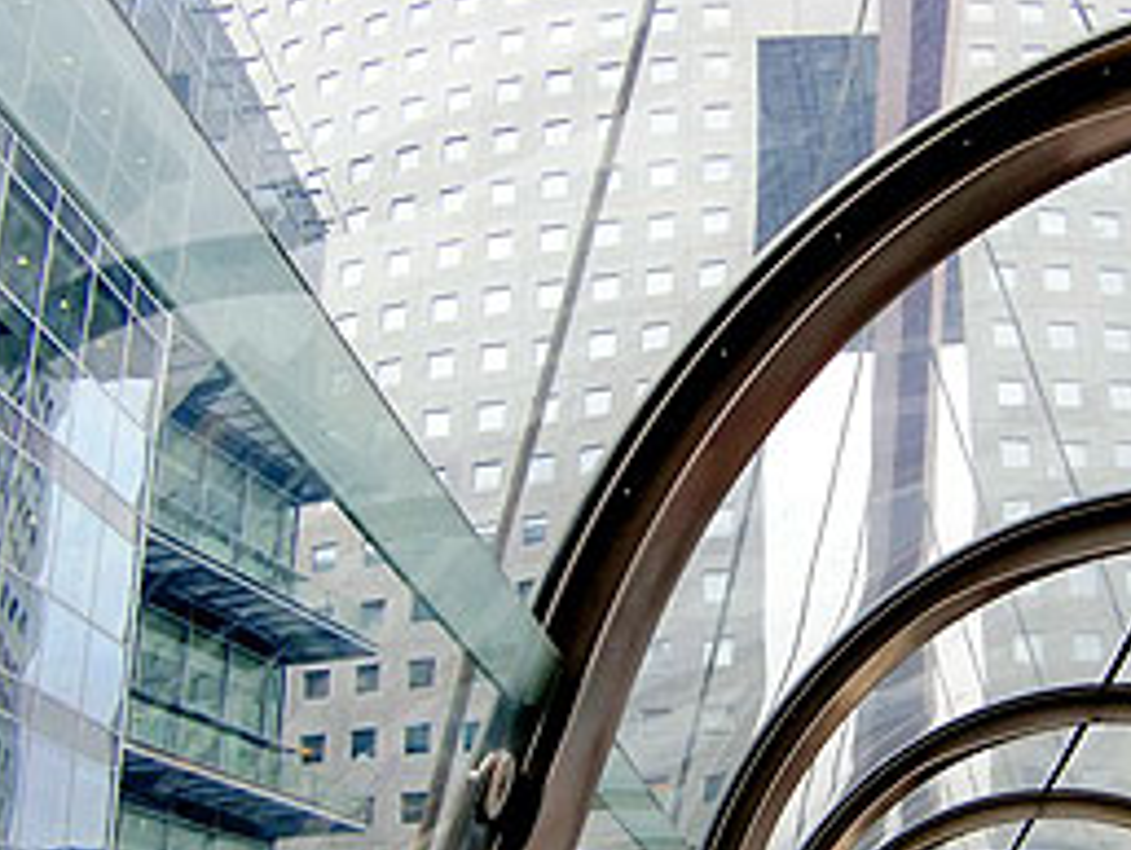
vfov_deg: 29.0
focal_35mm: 49
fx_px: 1602
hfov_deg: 38.3
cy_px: 683
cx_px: 792
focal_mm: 4.9
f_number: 2.6
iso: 64
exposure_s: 1/125
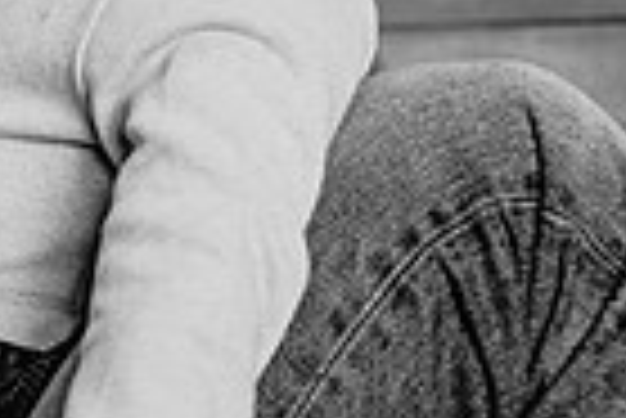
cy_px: 31
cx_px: -491
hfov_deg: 12.8
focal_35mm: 146
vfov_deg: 9.4
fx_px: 2541
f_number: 3.5
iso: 1100
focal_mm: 35
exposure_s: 1/160
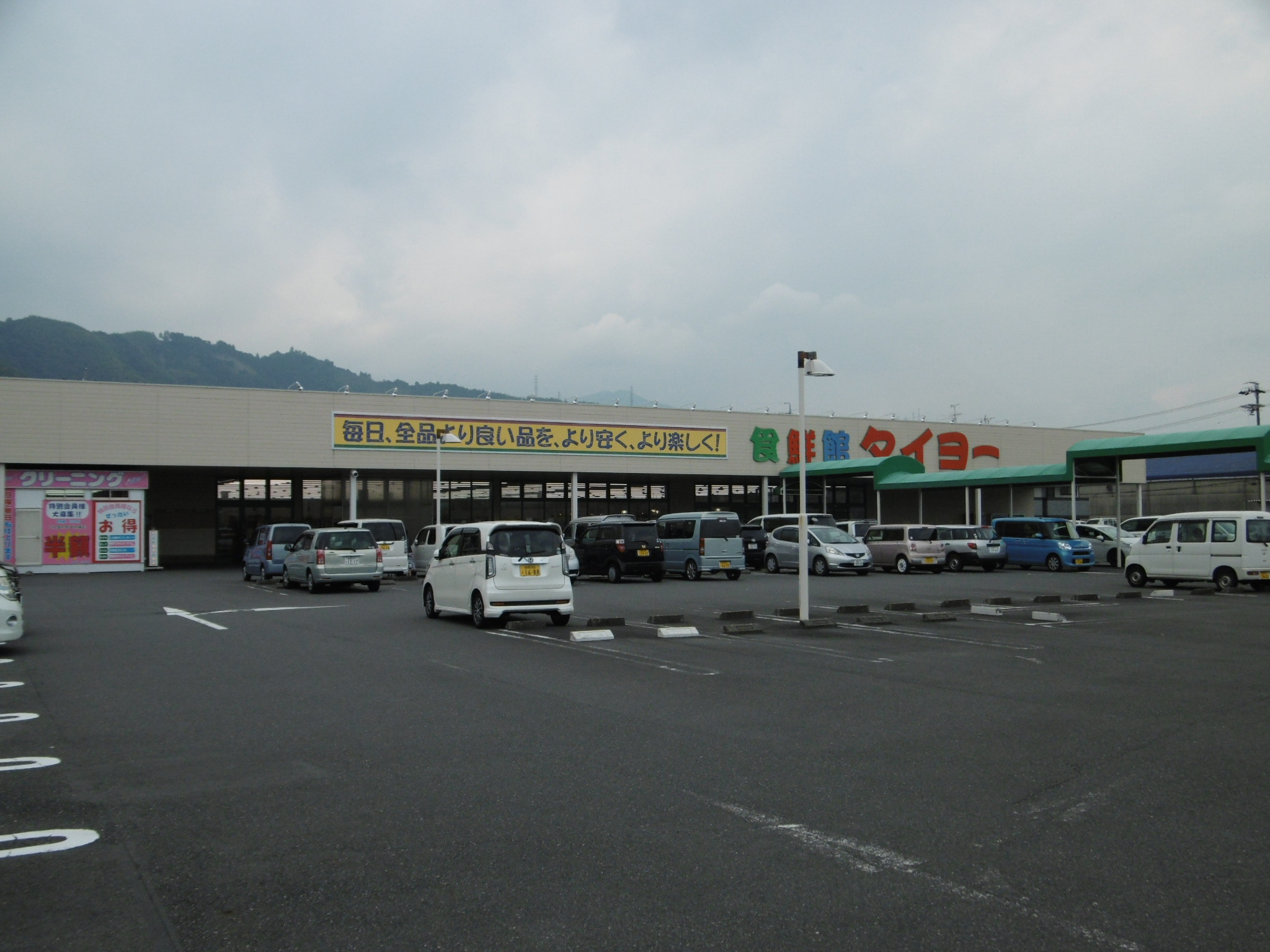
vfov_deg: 37.7
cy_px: 476
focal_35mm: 38
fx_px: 1394
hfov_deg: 49.0
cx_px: 635
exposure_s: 1/200
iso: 100
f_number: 9.3
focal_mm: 6.8
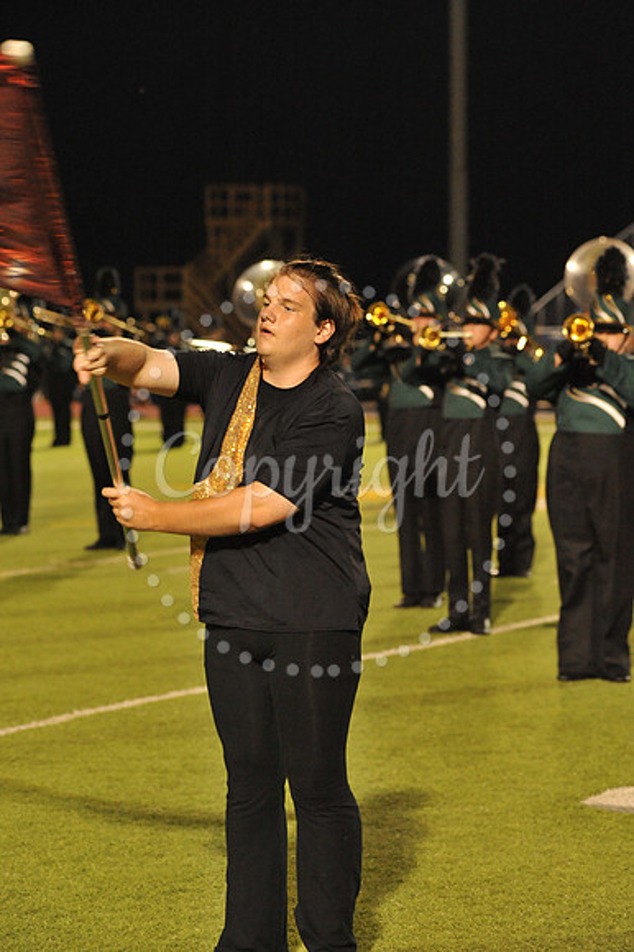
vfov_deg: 17.1
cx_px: 317
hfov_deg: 11.4
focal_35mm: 120
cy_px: 476
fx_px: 3174
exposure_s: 1/200
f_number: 5.6
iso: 5000
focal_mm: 120
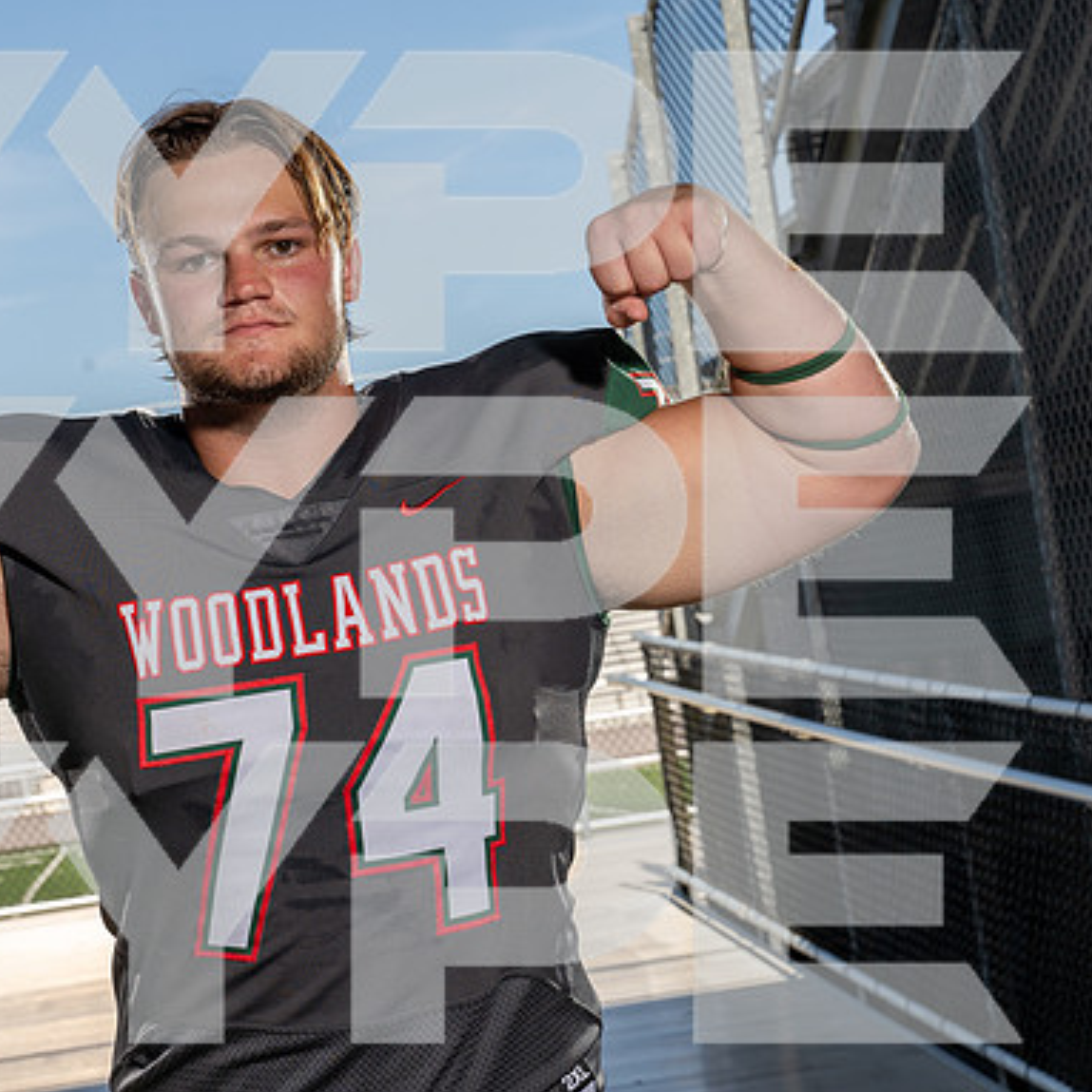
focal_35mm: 90
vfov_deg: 19.3
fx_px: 3212
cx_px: 305
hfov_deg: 19.2
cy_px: 549
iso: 160
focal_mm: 70
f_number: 10
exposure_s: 1/250
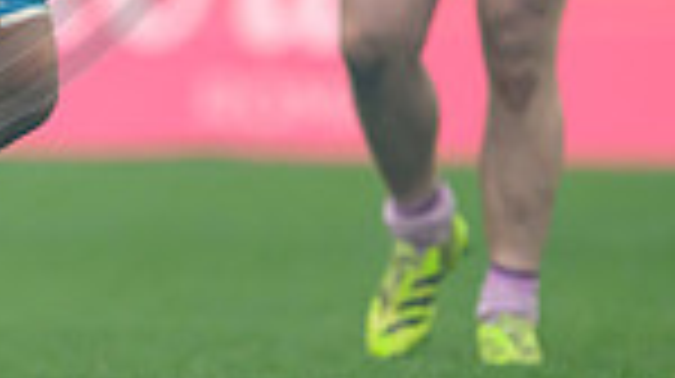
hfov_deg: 0.8
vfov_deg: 0.5
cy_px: -351
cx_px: -423
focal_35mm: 2640
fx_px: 47201
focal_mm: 560
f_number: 4
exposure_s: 1/2500
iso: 2000
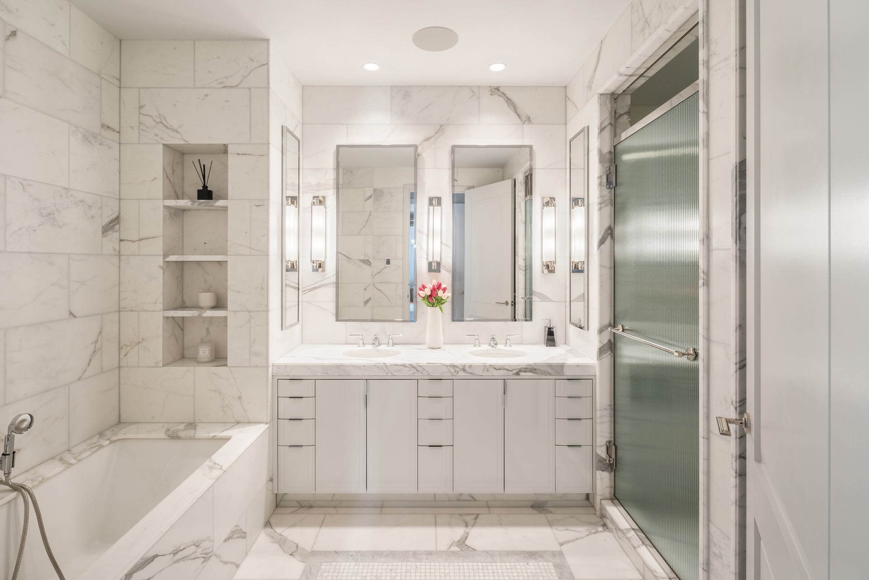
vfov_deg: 70.4
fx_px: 410
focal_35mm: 17
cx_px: 434
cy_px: 290
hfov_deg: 93.3
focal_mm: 17
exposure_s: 1/13
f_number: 16
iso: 640
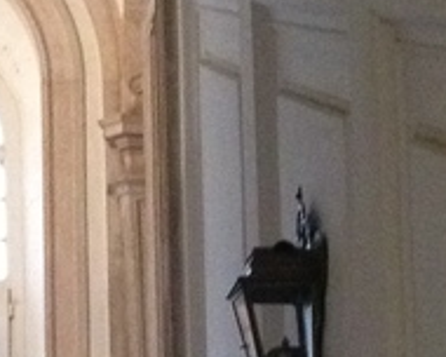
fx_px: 2851
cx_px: -106
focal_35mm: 216
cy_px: 474
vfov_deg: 7.1
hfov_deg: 8.8
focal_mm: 4.28
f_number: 2.4
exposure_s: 1/15
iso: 500
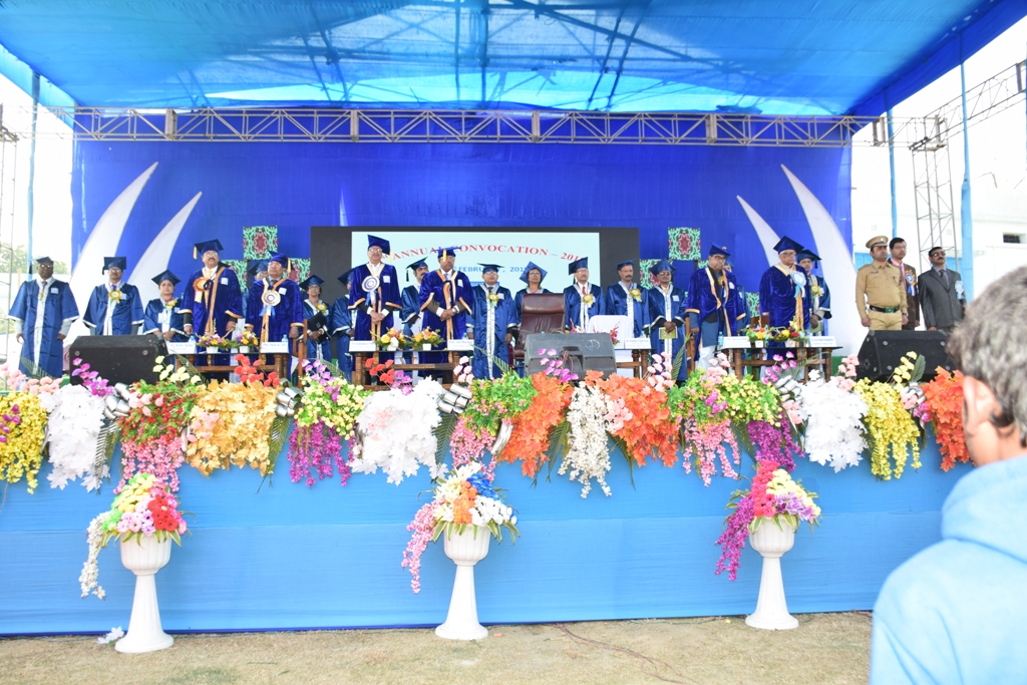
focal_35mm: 30
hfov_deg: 61.9
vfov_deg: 43.6
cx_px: 514
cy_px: 342
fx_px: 856
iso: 200
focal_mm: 20
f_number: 5
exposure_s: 1/125
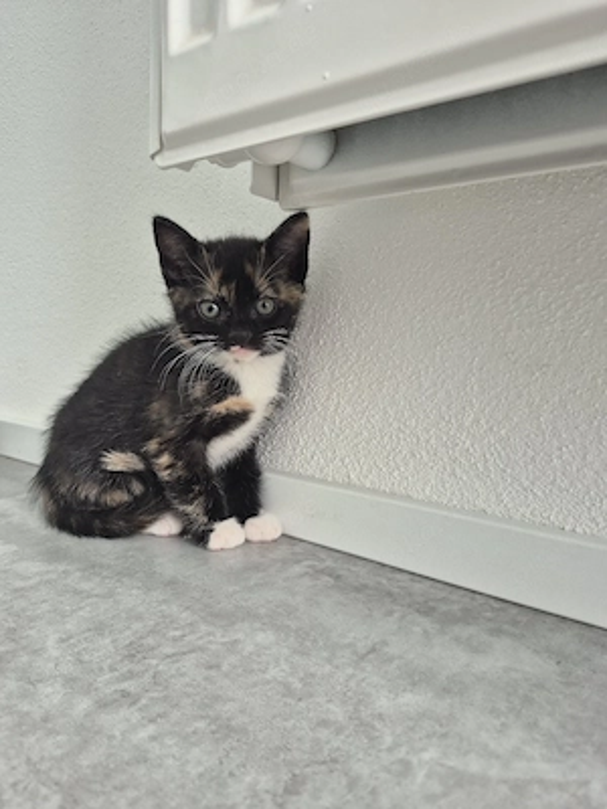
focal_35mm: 23
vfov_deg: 73.9
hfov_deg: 58.9
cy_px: 404
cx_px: 304
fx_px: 538
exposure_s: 1/192
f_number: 1.8
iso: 25
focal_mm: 5.4
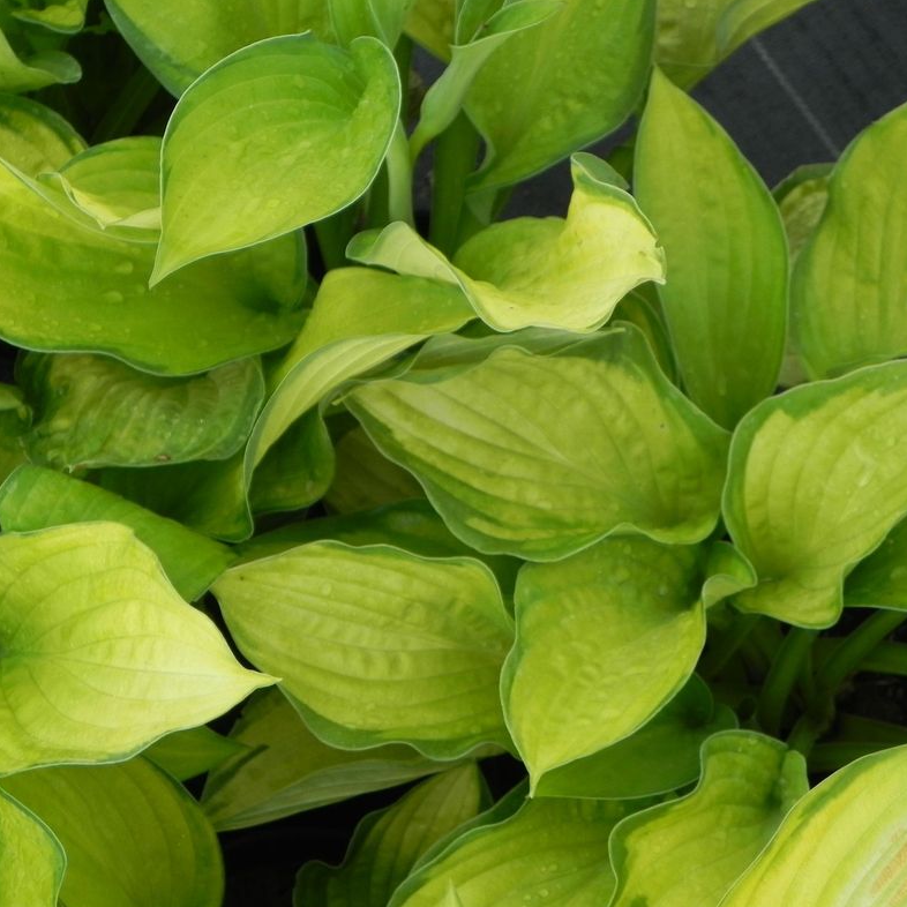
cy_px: 455
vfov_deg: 17.1
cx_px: 463
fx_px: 3024
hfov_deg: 17.1
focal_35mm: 102
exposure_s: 1/500
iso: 160
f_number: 4.5
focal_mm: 15.1
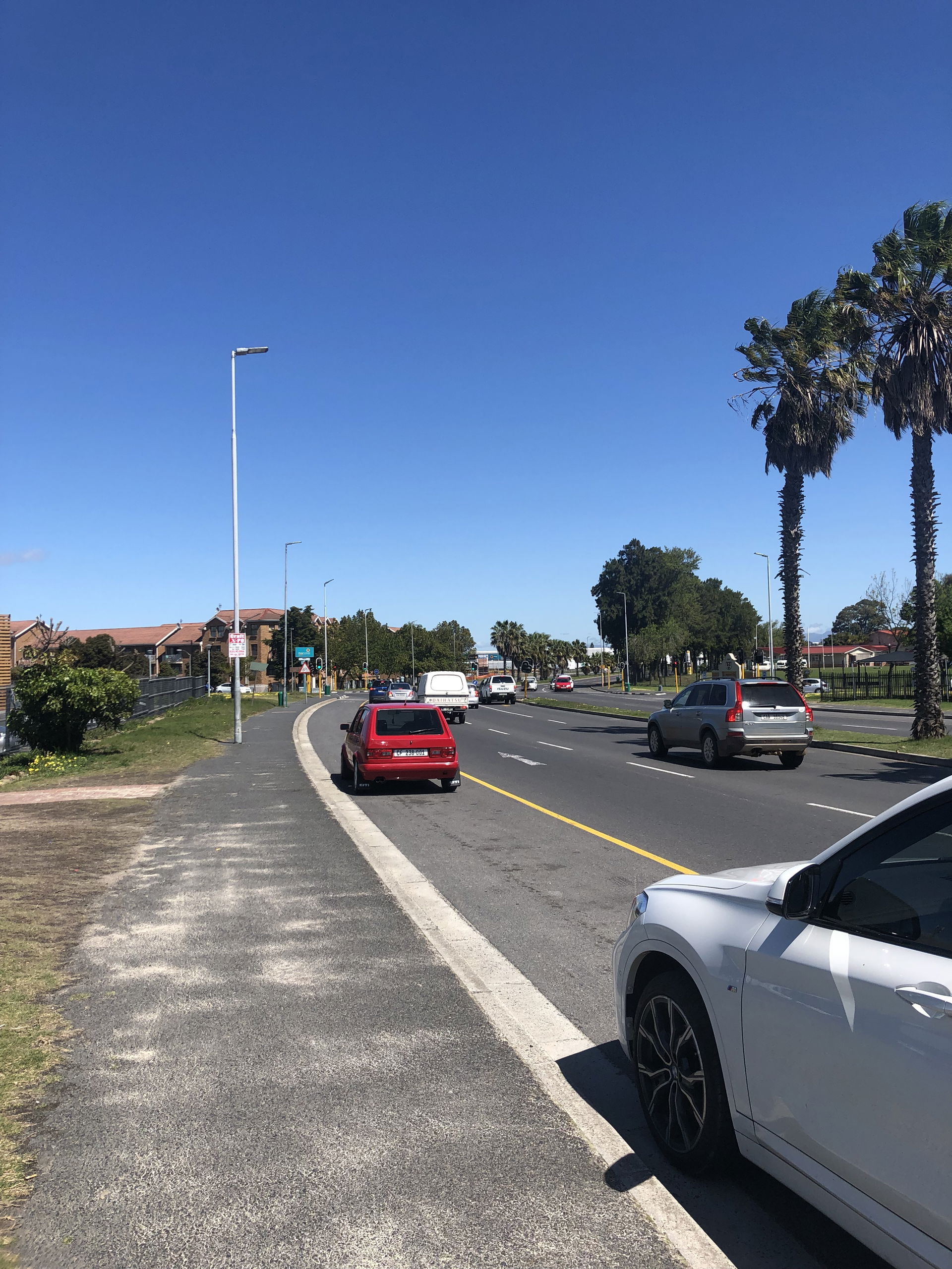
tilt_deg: +1.4
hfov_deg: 49.7
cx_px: 476
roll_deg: +0.5
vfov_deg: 63.4
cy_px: 634
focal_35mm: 28
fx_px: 1027
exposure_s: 1/2088
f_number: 1.8
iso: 20
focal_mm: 3.99
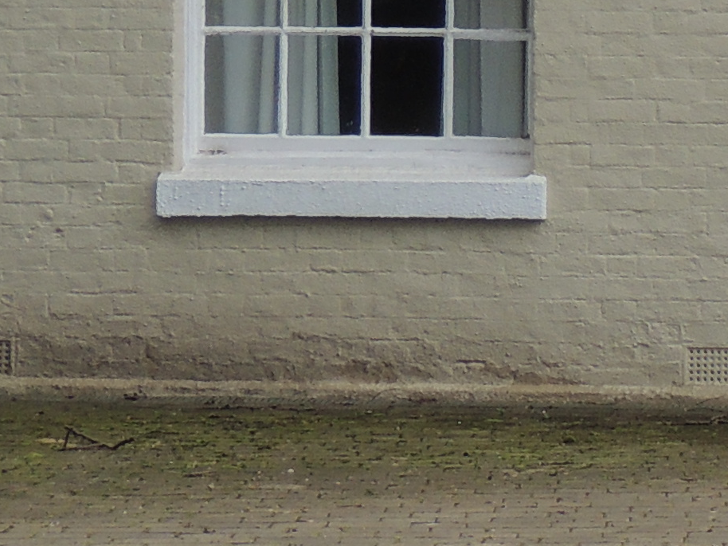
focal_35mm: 353
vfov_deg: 4.2
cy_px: -467
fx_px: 7422
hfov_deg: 5.6
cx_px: 1168
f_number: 3.9
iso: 100
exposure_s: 1/125
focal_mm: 12.4
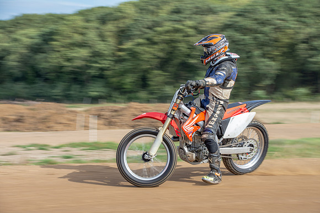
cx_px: 160
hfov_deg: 14.0
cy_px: 106
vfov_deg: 9.3
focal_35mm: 147
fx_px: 1307
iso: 125
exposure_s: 1/125
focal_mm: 98
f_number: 10
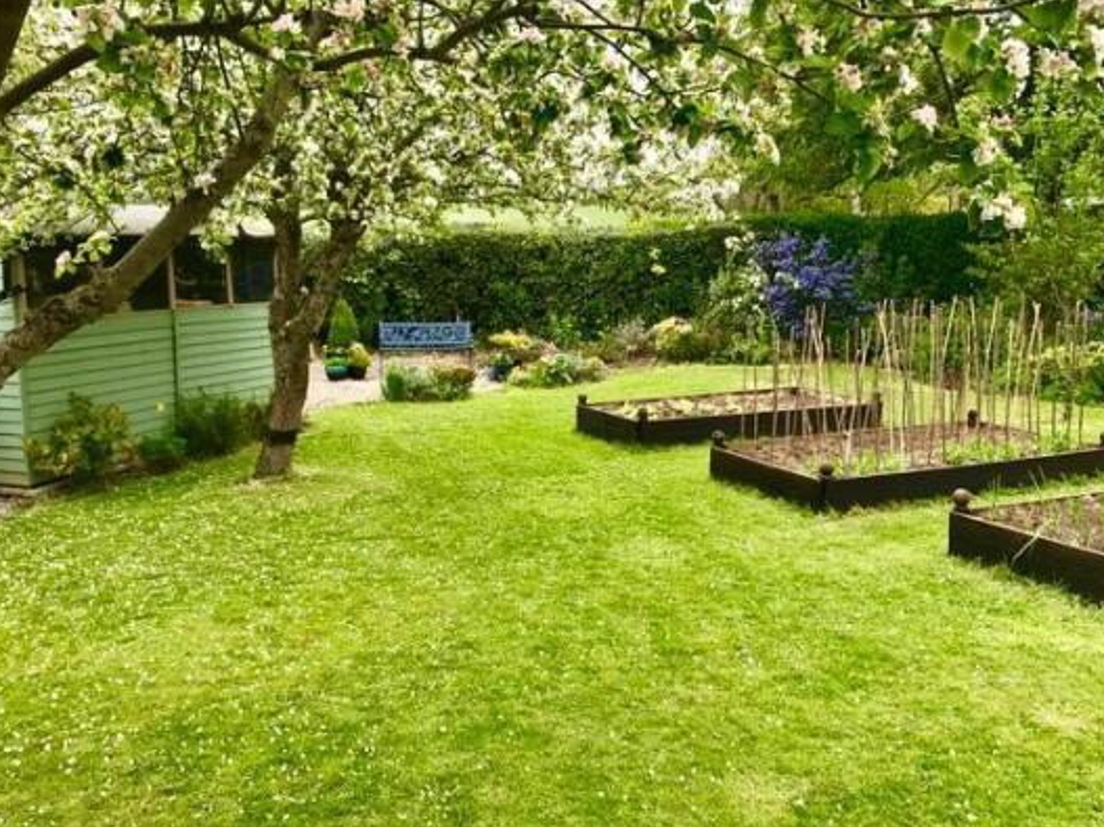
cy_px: 422
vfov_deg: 45.4
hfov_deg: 58.3
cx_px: 531
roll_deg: +1.0
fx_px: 988
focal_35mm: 31
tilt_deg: -7.9
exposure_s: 1/381
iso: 20
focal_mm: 3.99
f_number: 1.8
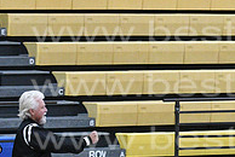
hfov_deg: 4.6
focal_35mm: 448
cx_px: 310
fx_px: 2929
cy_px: 167
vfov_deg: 3.1
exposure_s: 1/800
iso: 8000
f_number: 3.5
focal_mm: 100
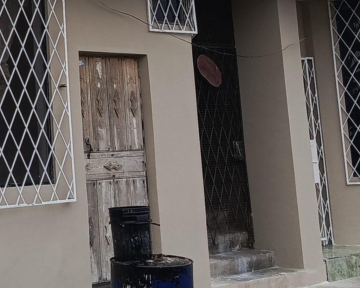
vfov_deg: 17.0
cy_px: -46
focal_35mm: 87
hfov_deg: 21.2
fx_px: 927
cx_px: -7
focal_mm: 5.25
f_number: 1.75
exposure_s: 1/200
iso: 84
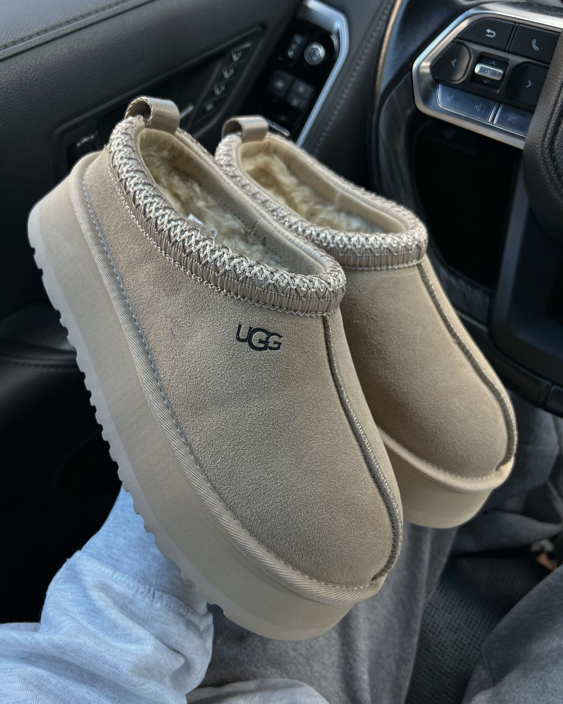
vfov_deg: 62.2
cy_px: 338
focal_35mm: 28
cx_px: 284
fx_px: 583
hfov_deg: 51.5
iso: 40
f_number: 1.5
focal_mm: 5.7
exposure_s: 1/272
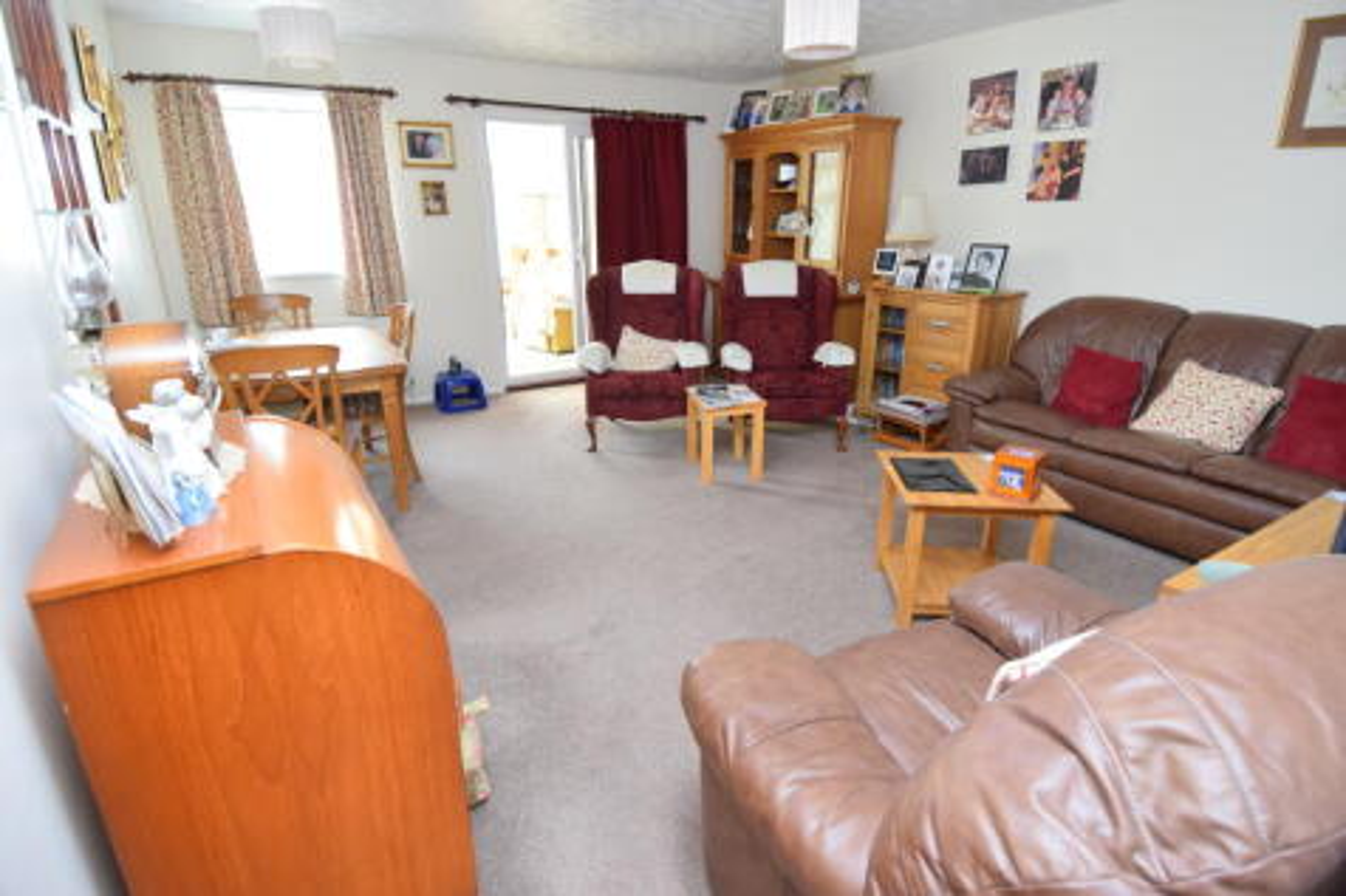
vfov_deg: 67.3
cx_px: 673
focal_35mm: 18
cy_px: 448
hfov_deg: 90.0
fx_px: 673
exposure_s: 1/60
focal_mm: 12
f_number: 4
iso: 640
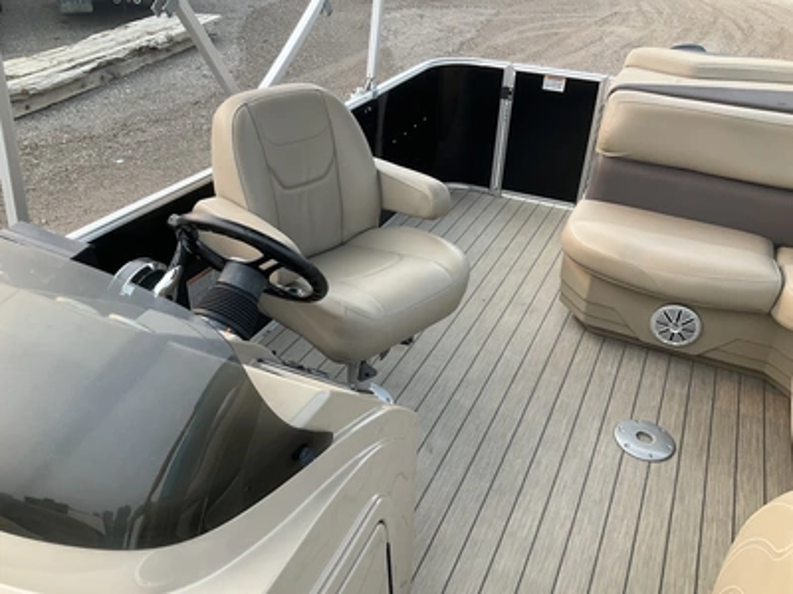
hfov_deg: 61.7
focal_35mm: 29
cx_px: 396
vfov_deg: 48.2
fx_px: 664
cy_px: 297
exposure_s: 1/200
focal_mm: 3
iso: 20
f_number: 1.8
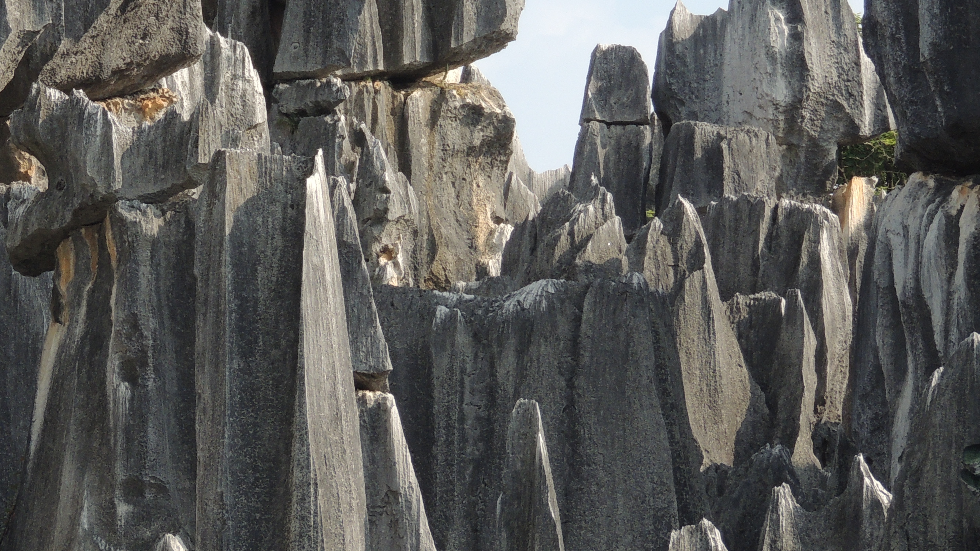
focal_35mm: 347
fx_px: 9017
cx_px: 160
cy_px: -38
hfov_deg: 6.2
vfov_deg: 3.5
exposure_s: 1/500
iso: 160
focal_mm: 33
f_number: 4.6
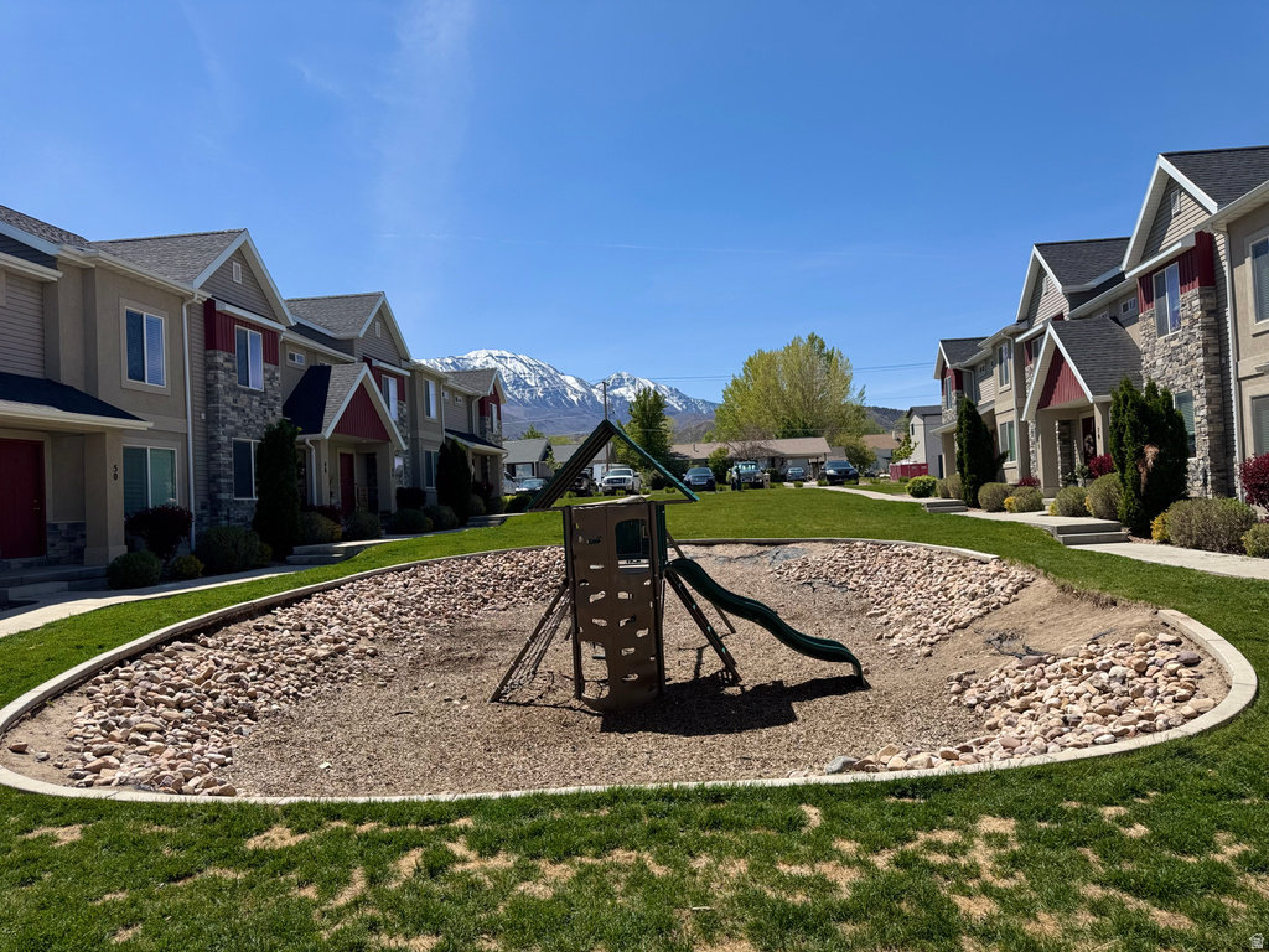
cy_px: 476
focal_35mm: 24
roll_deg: +2.4
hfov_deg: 71.6
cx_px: 634
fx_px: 880
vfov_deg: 56.8
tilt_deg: +0.7
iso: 80
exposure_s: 1/5348
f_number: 1.78
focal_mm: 6.76
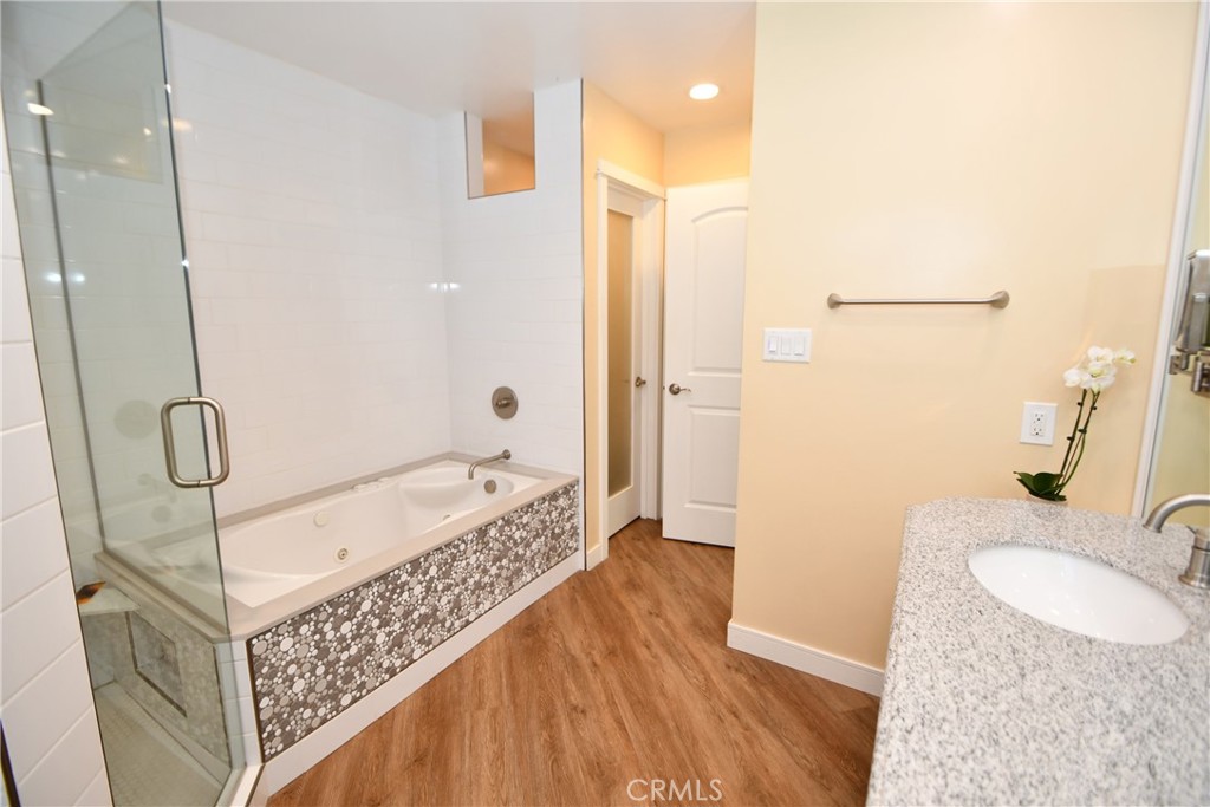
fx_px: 504
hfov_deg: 100.4
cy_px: 404
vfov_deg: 77.3
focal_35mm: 15
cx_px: 605
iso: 280
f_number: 4
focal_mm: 10
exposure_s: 1/60
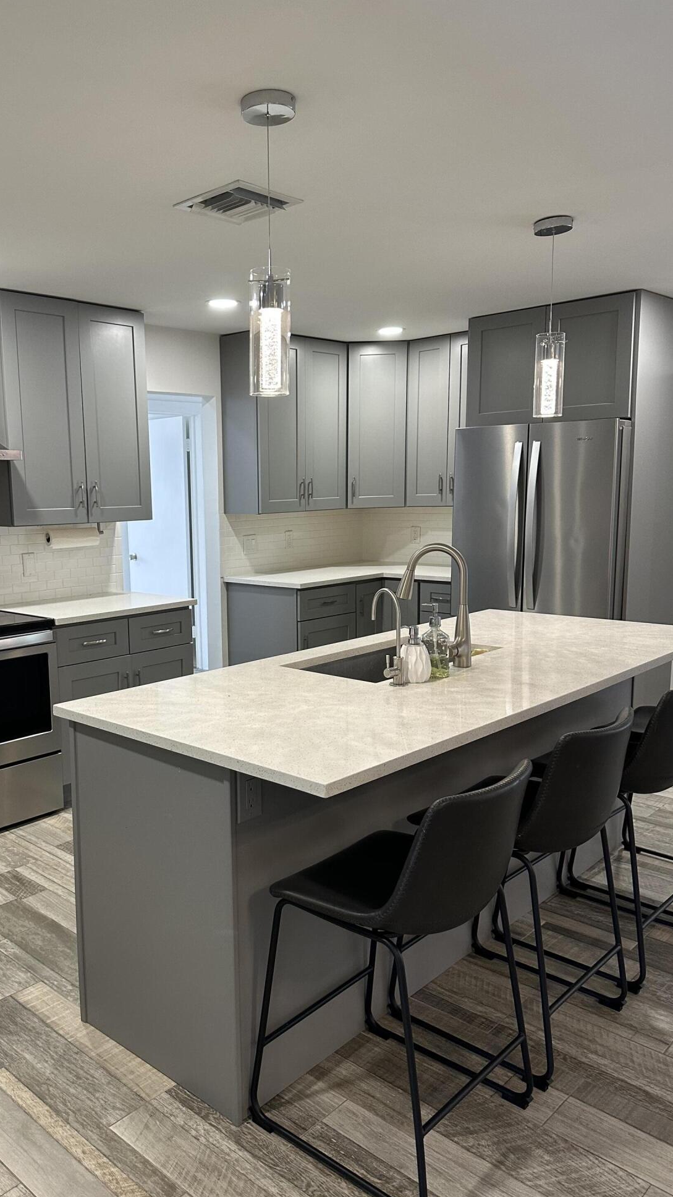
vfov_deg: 69.9
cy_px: 613
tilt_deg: -7.3
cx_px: 233
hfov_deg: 42.4
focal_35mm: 27
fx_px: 857
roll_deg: +0.9
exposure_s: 1/120
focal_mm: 6.86
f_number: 1.78
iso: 250
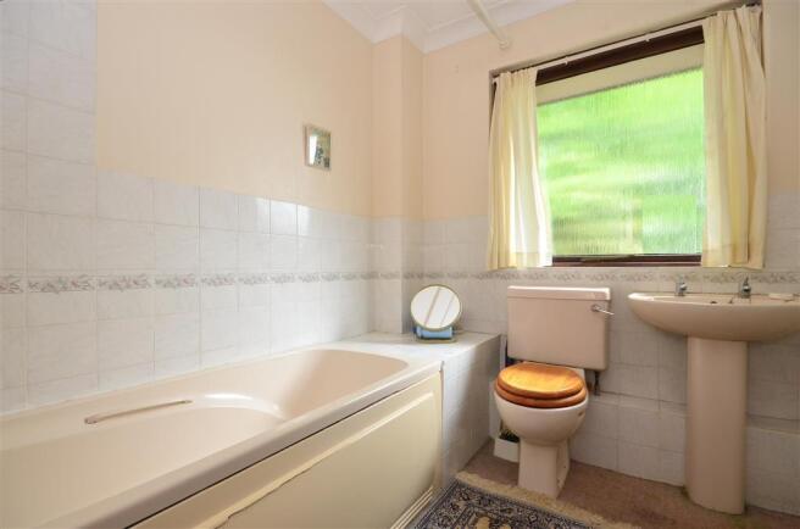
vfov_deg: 71.8
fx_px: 366
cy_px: 264
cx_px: 400
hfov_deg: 95.1
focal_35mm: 16
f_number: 10
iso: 200
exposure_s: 1/3
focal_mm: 11
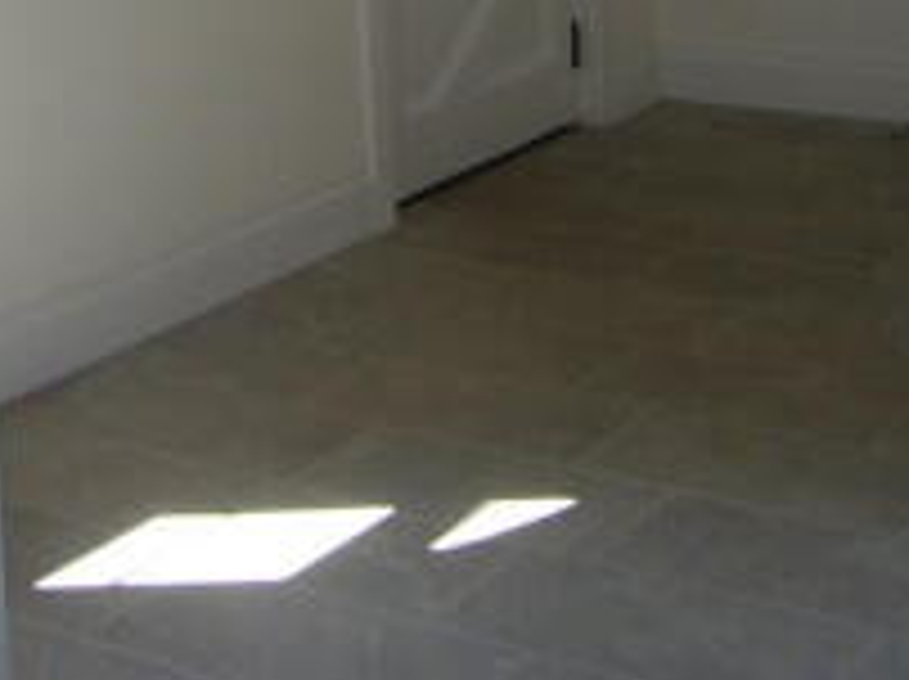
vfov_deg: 16.9
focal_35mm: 81
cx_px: 295
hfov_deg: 24.0
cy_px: -245
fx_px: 2124
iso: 80
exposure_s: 1/100
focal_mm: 4.6
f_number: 2.8
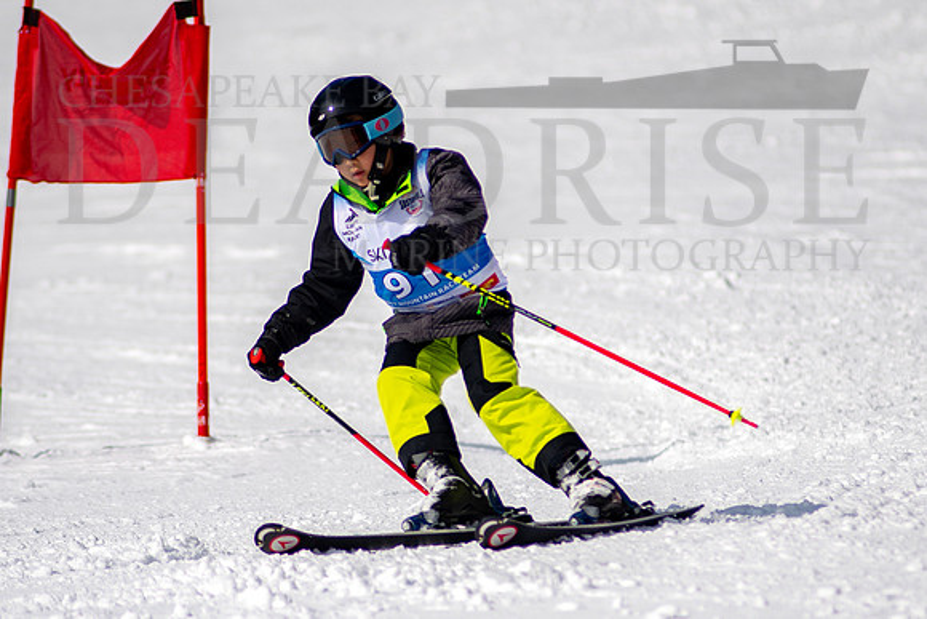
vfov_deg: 2.1
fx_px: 16622
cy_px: 359
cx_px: 461
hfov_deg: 3.2
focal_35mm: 645
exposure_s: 1/6400
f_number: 2.8
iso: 100
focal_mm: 300
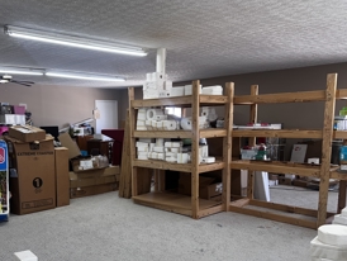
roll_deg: +0.9
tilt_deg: -6.5
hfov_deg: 52.0
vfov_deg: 40.2
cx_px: 129
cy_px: 176
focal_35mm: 35
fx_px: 351
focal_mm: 6.86
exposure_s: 1/120
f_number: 1.78
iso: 80
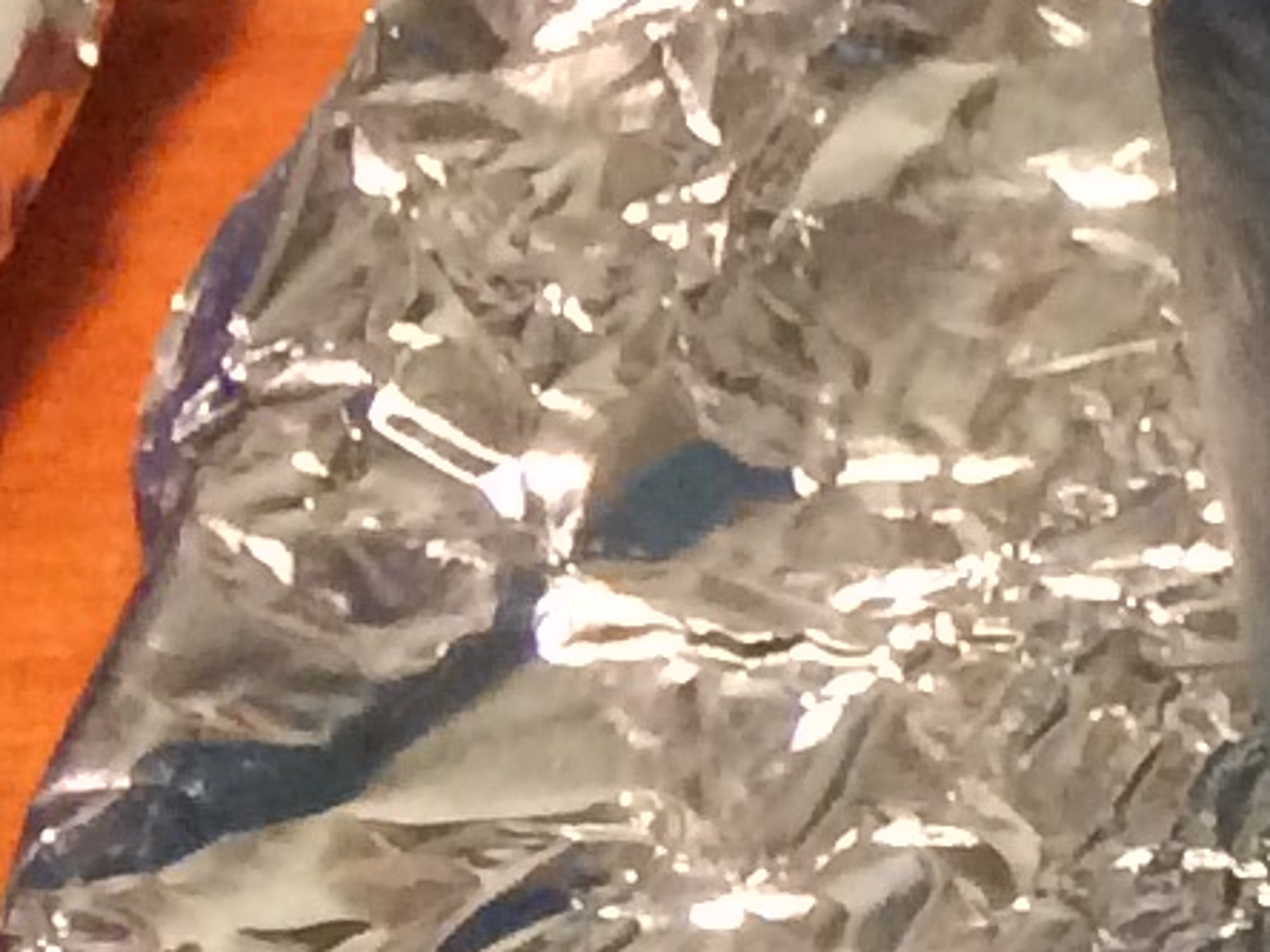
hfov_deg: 7.5
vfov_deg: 6.8
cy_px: -609
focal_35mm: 213
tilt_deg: -29.2
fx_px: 7815
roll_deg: -4.6
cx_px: 4428
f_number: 2.2
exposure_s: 1/30
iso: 320
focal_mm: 4.15
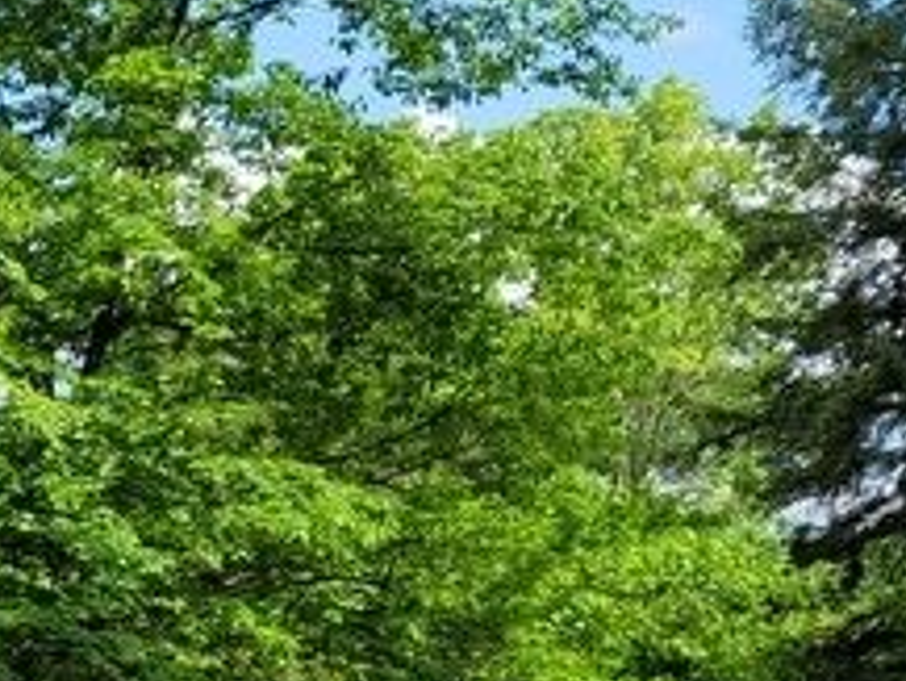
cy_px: 719
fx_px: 2409
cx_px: -459
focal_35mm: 92
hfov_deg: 18.7
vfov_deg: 15.7
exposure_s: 1/590
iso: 20
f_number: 1.8
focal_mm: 7
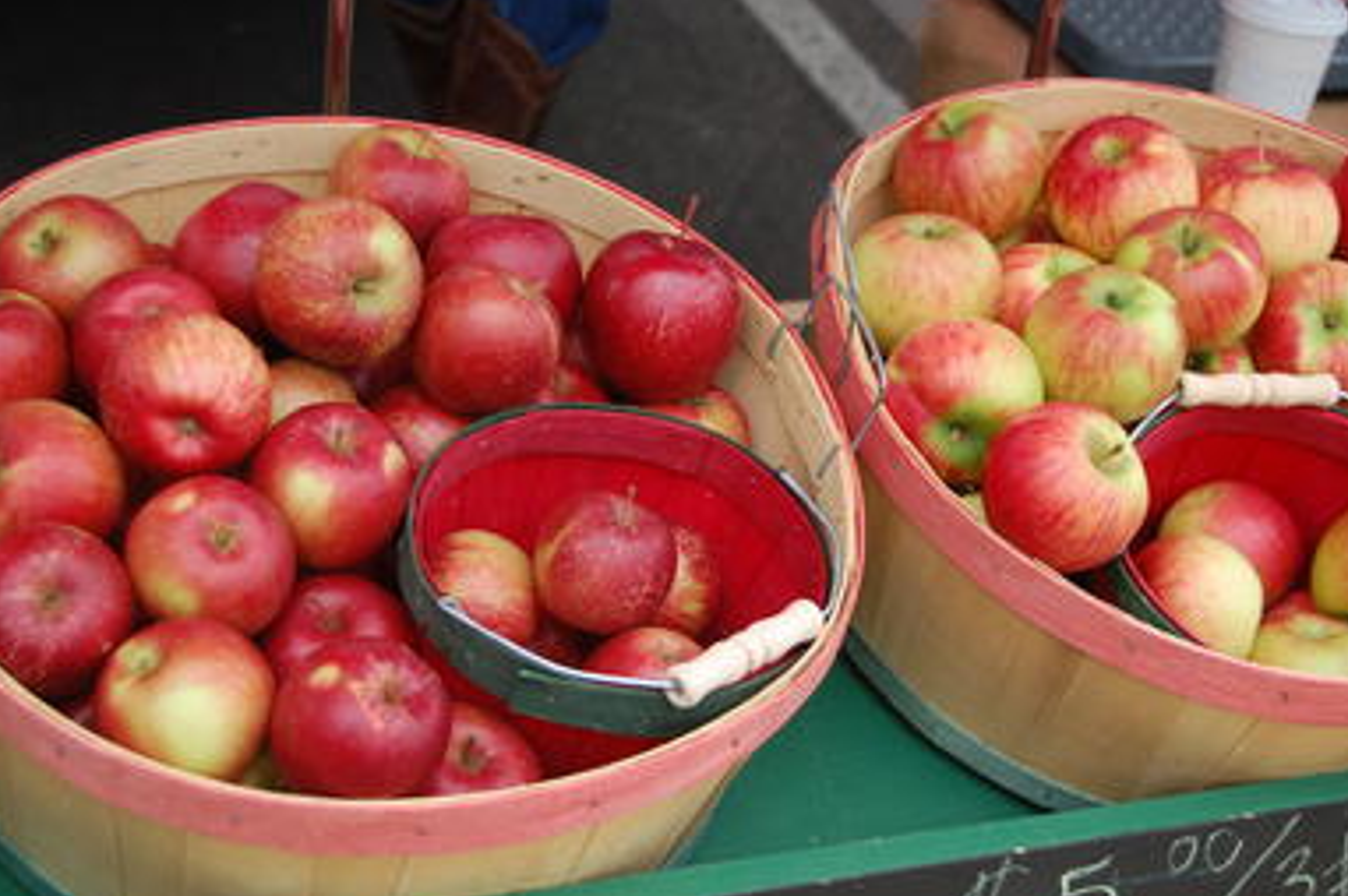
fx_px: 2469
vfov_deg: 20.6
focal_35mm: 66
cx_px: 667
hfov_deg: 30.5
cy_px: 459
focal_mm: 42
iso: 320
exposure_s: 1/125
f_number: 5.6
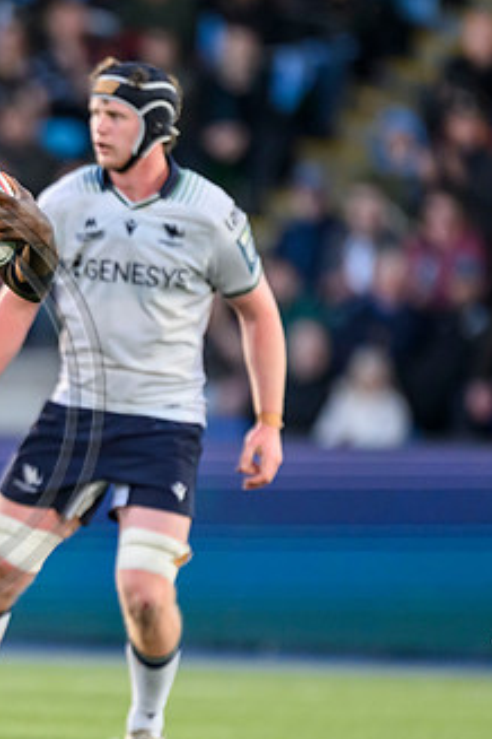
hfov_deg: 1.4
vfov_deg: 2.1
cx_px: -129
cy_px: 397
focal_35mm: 995
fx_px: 20396
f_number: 4
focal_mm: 560
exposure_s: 1/1250
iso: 4000
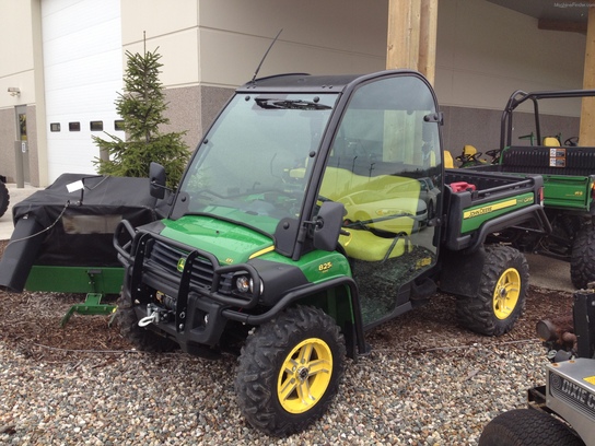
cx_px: 298
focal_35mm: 35
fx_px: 602
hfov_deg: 52.6
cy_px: 223
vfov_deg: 40.7
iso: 64
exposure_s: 1/124
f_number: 2.4
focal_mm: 4.28
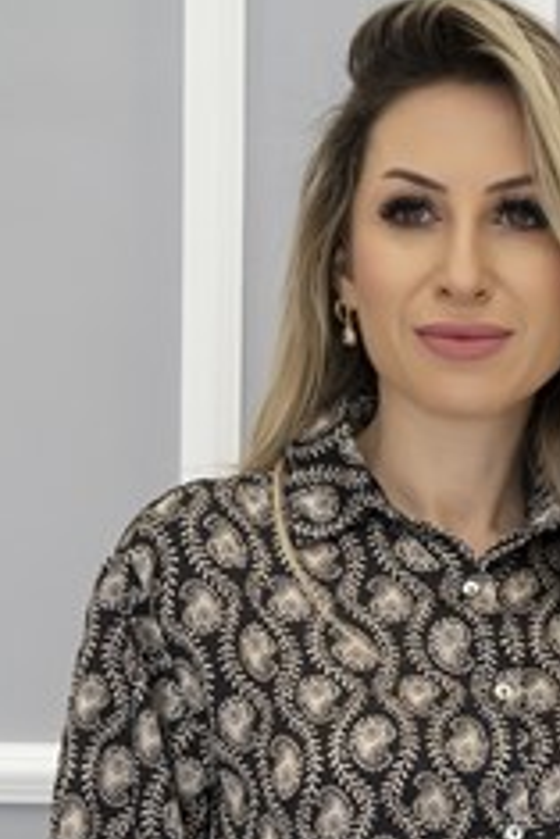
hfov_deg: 8.6
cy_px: 844
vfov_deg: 12.7
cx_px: 424
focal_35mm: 159
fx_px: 3704
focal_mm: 64
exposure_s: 1/80
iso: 800
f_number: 6.3
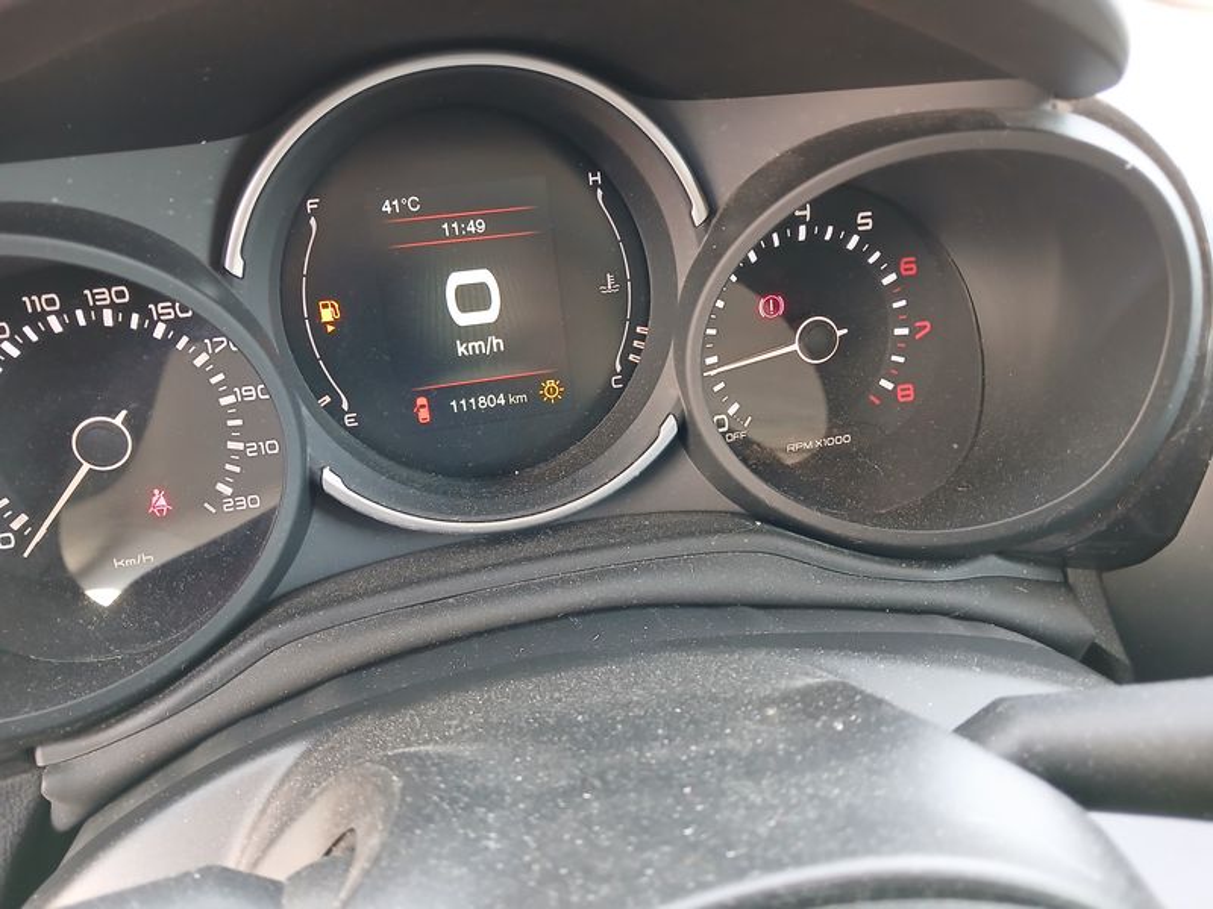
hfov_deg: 65.3
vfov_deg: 51.4
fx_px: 946
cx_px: 606
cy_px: 454
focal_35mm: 27
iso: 320
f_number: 1.8
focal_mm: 3.98
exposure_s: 1/50
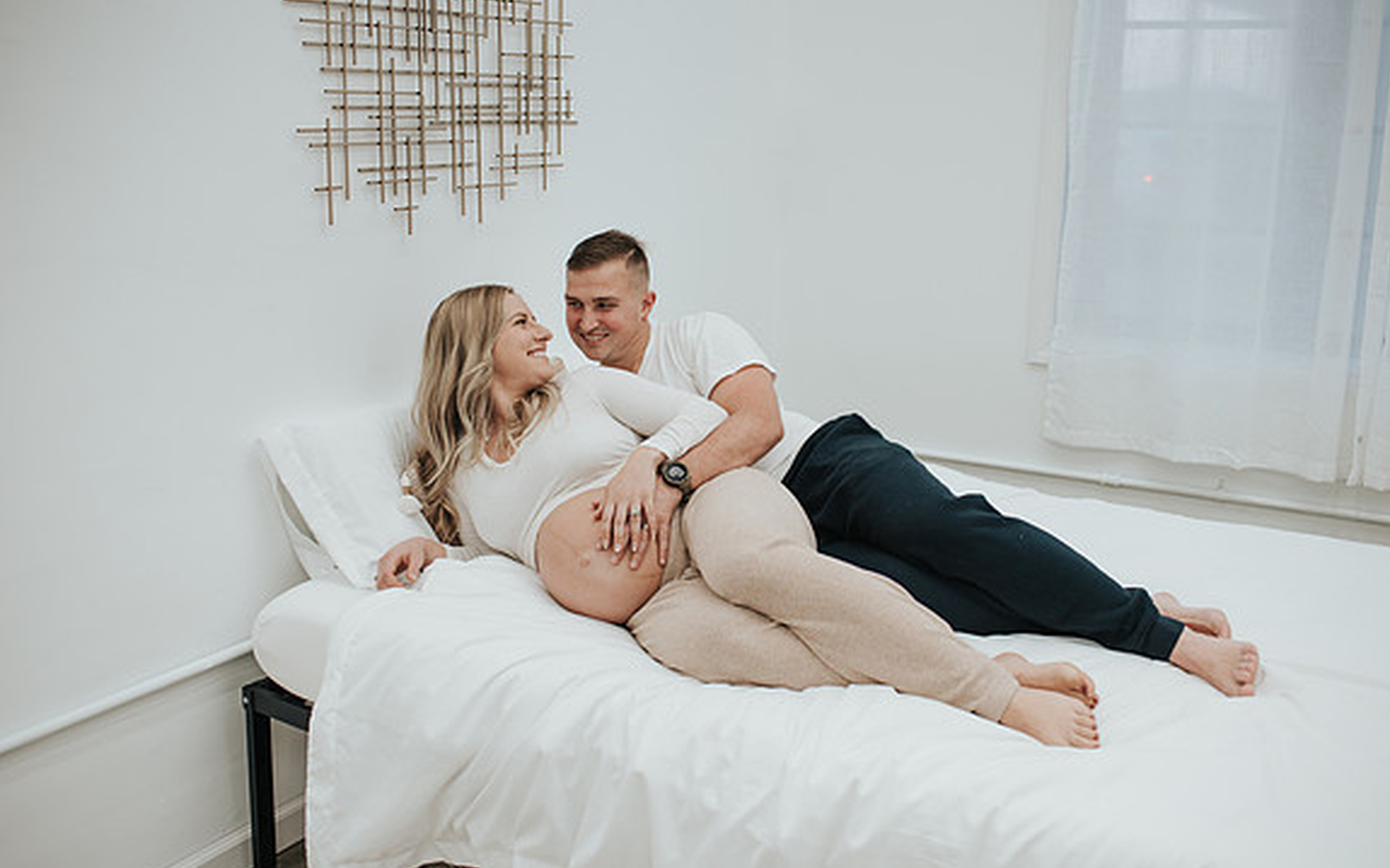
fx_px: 1363
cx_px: 691
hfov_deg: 54.0
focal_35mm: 36
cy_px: 419
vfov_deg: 35.3
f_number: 2.8
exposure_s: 1/250
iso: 280
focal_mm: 35
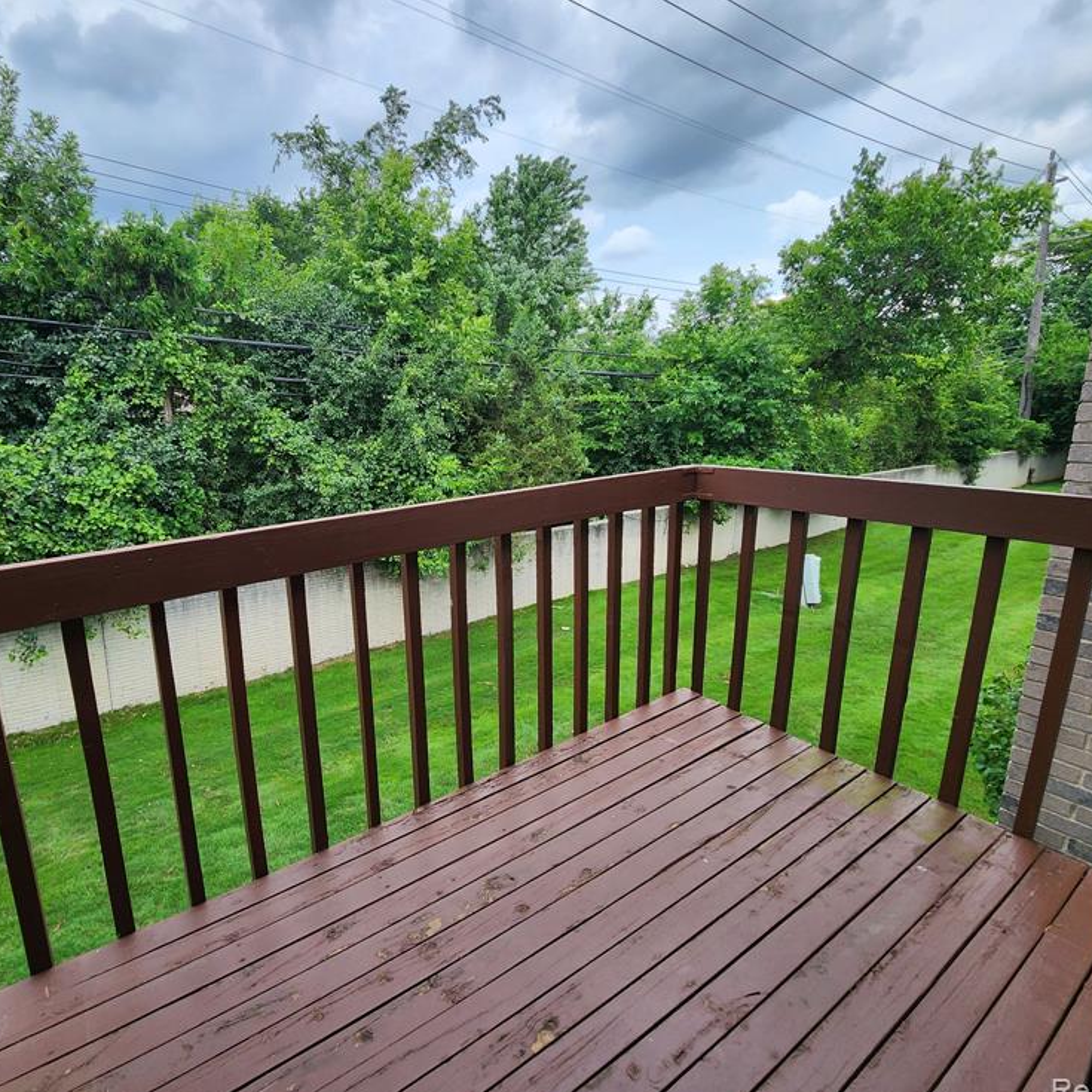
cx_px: 441
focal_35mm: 16
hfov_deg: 86.4
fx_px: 571
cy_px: 544
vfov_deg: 87.4
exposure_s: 1/609
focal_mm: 2.2
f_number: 2.2
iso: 50
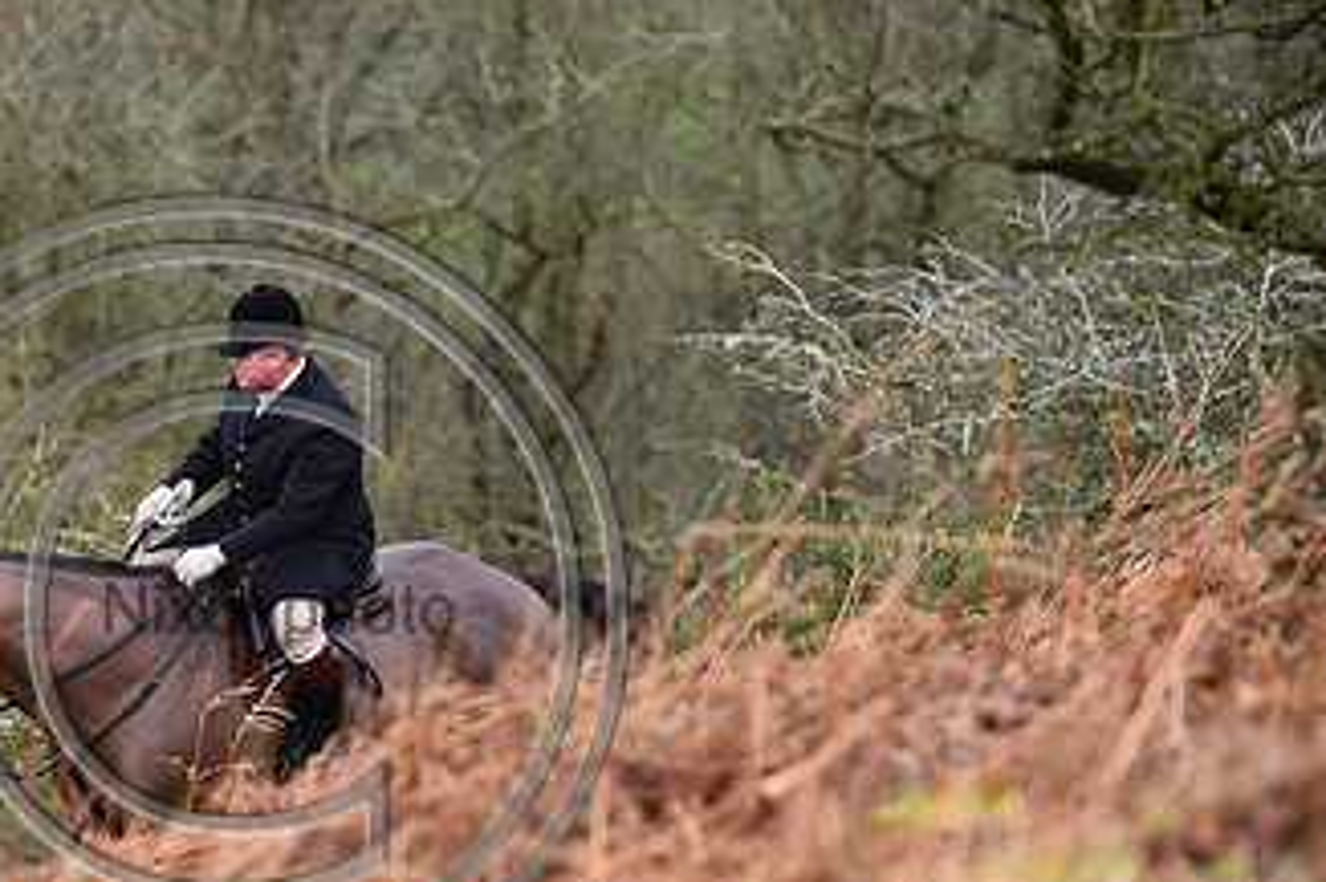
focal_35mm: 311
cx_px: 163
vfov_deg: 4.4
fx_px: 11449
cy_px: 557
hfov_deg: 6.6
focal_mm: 175
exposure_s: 1/800
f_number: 4.5
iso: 560
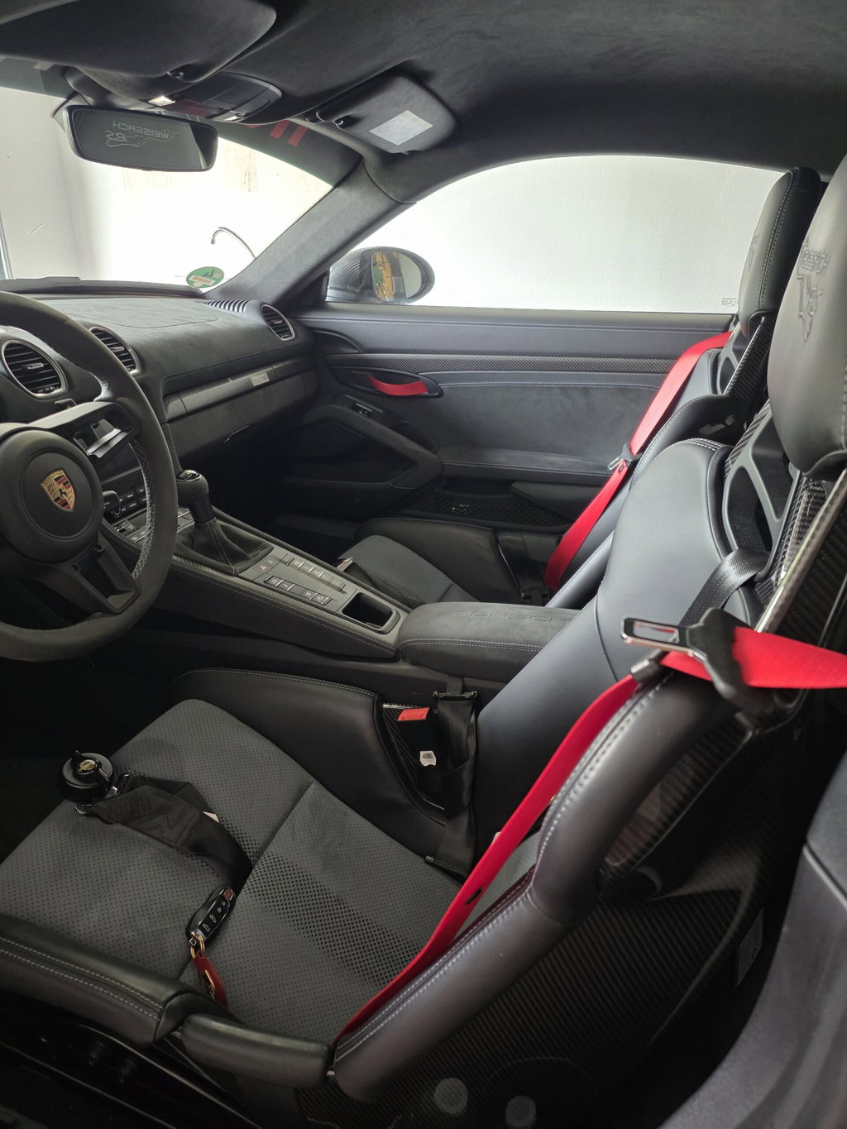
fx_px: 750
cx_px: 424
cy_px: 564
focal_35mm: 23
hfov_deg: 58.9
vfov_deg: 73.9
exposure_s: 1/100
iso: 640
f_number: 1.7
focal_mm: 6.25
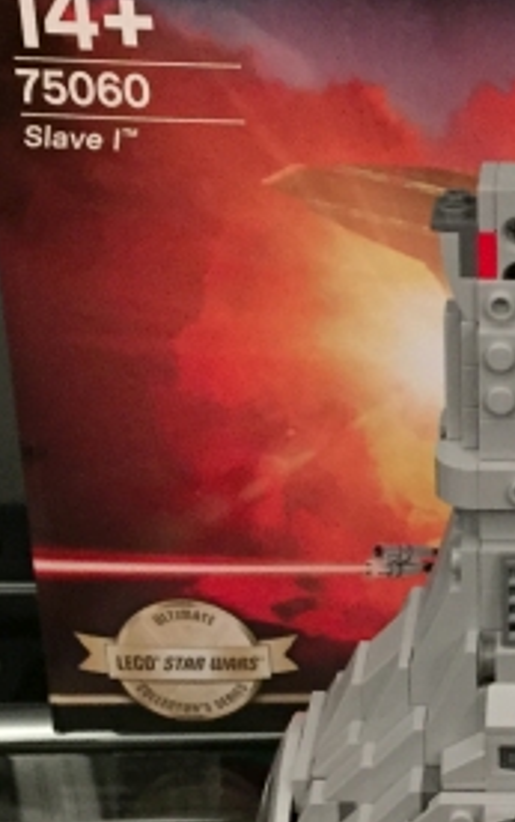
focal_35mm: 89
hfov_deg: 14.1
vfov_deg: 23.2
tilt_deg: -25.1
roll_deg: -1.2
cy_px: 521
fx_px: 1994
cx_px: 664
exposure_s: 1/17
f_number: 2.2
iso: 640
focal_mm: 4.15
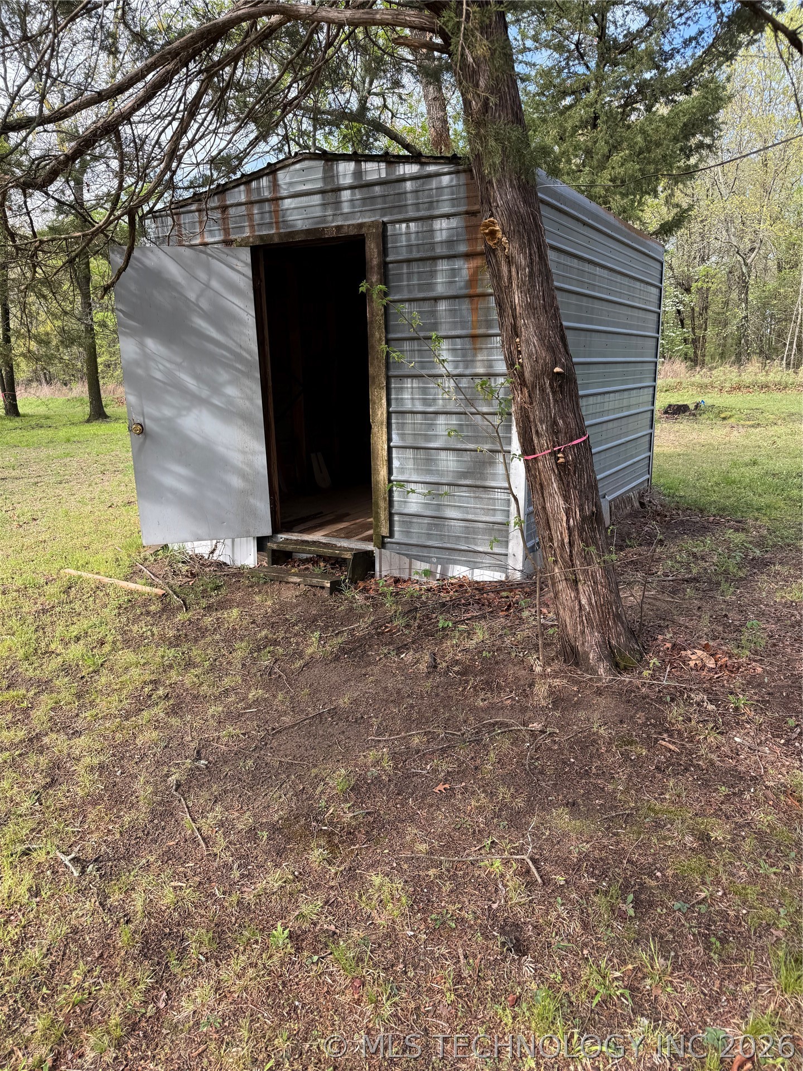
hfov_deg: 56.8
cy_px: 536
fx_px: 742
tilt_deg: -9.4
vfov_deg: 71.6
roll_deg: +0.8
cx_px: 402
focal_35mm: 24
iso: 80
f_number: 1.78
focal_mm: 6.76
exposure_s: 1/612
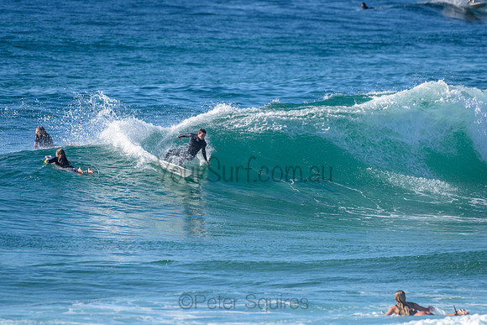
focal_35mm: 613
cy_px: 126
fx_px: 8292
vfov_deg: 2.2
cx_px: 226
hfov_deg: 3.4
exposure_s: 1/2000
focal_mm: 500
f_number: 5.6
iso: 320
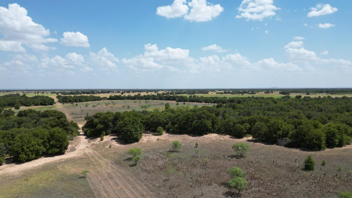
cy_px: 101
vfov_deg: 42.9
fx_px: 252
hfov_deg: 69.9
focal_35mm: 27
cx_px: 175
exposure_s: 1/3200
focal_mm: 6.72
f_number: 1.7
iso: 120
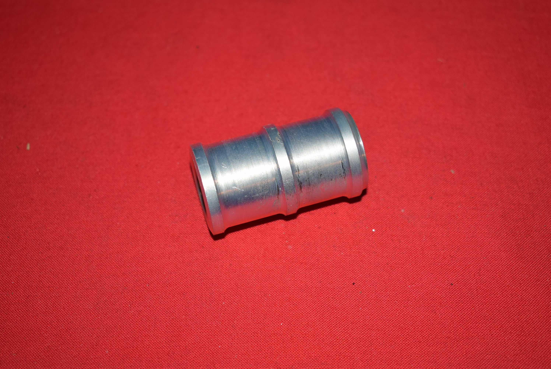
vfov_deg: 23.8
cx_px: 276
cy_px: 184
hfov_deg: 35.0
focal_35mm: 57
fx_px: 873
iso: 400
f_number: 5
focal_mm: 38
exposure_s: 1/200
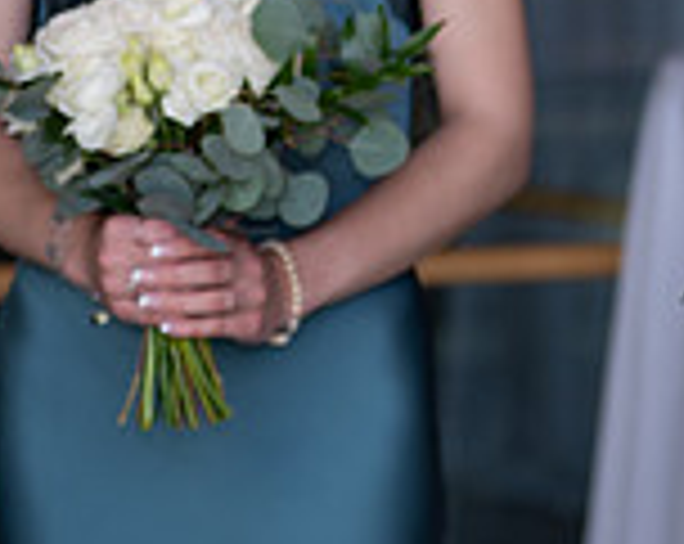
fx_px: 5071
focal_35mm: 251
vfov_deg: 6.1
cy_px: -169
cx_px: 1242
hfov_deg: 7.5
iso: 125
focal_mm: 70
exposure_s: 1/160
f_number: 3.2
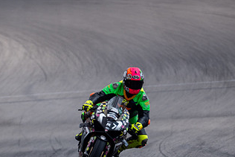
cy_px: 112
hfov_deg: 1.5
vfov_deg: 1.0
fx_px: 8986
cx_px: 98
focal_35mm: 1376
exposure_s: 1/2500
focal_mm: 500
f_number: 5.6
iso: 400
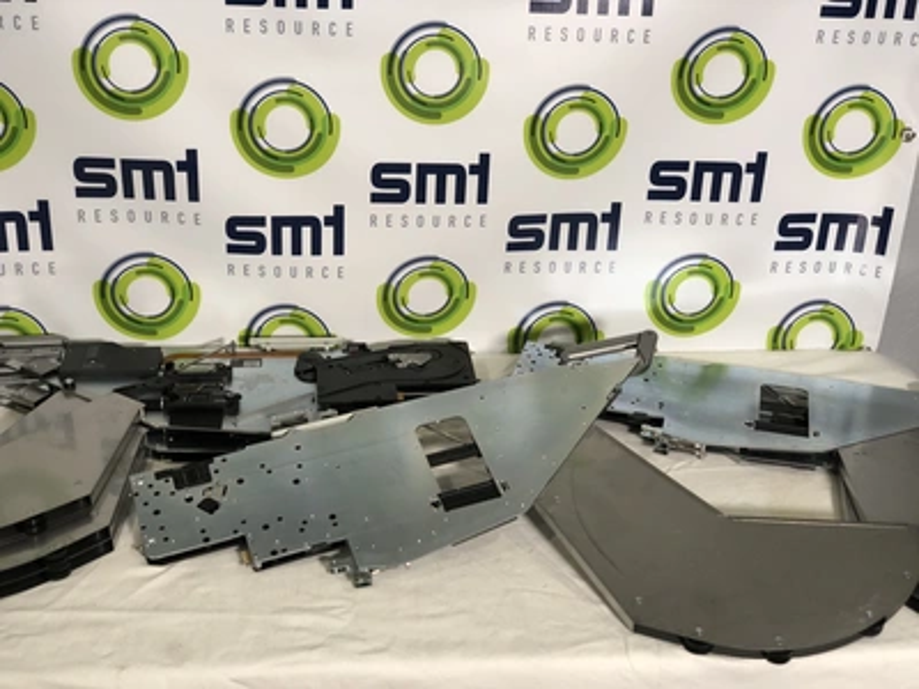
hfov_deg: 36.8
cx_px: 460
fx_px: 1381
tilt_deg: -25.9
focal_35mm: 52
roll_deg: -1.7
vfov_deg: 28.0
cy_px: 344
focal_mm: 6
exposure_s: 1/60
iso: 80
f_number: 2.4
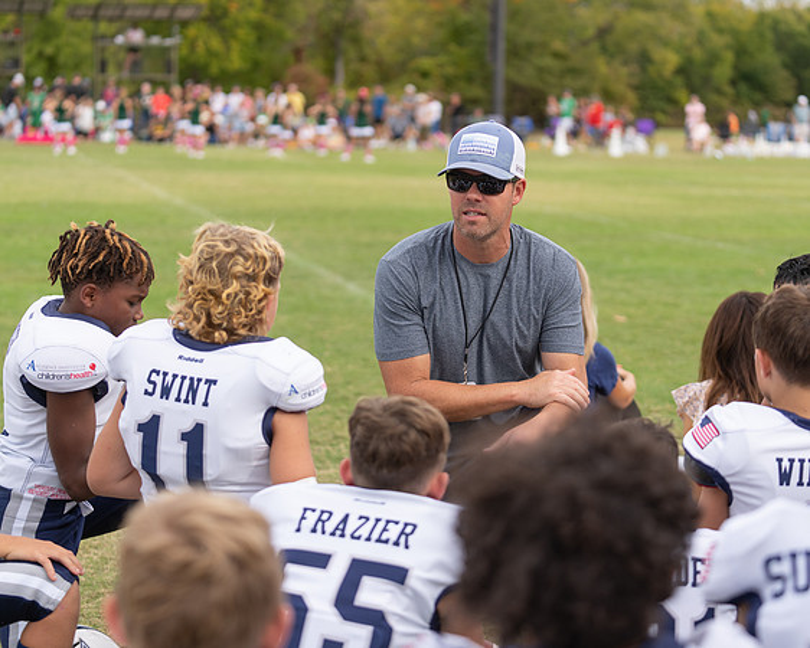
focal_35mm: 82
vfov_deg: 18.8
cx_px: 427
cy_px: 313
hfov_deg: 23.4
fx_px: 1958
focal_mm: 70
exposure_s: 1/800
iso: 160
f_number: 2.8
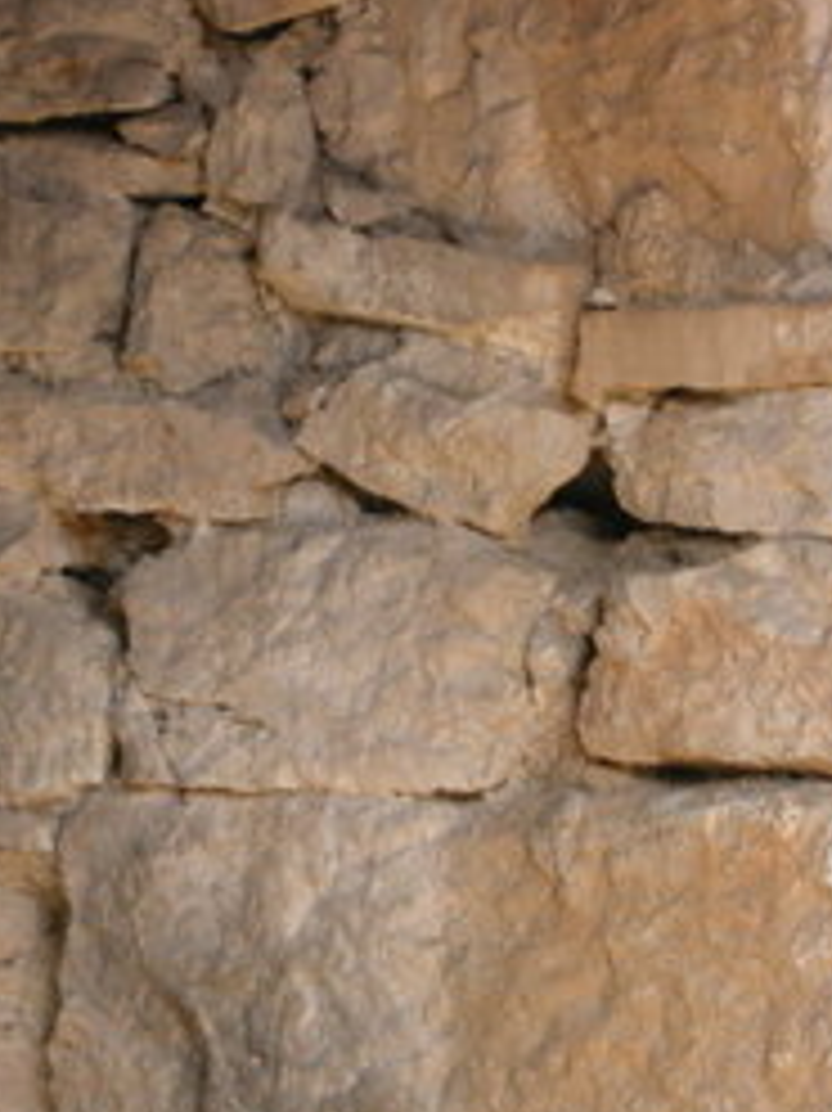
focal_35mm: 245
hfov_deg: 6.1
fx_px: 7858
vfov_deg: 8.1
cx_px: 684
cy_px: 797
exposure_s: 1/55.7
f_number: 5.3
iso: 244
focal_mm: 26.3
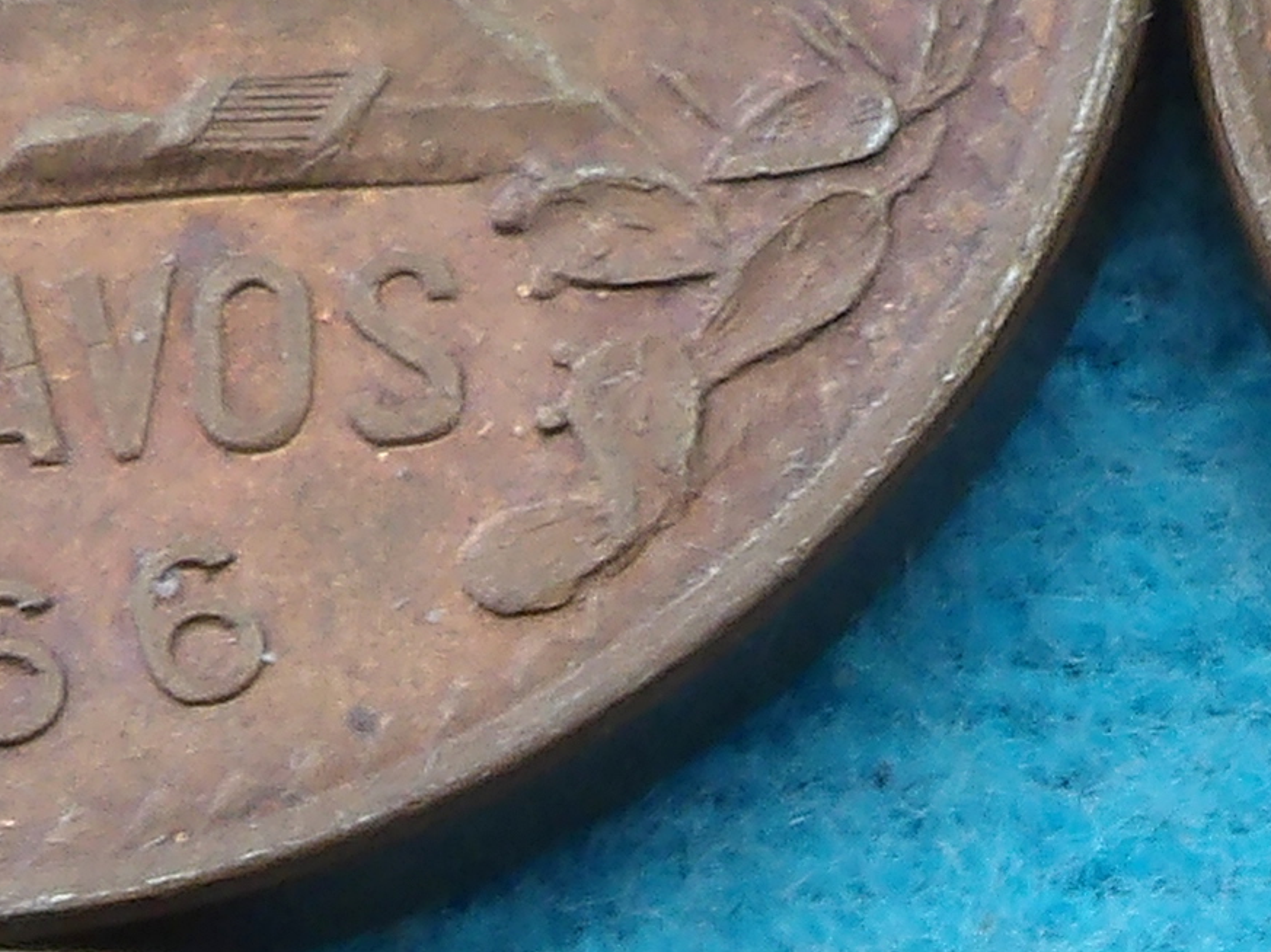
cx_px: 1185
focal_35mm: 202
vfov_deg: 7.3
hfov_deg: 9.7
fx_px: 7414
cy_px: 1131
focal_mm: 6.2
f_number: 4.5
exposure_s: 1/30
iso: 144
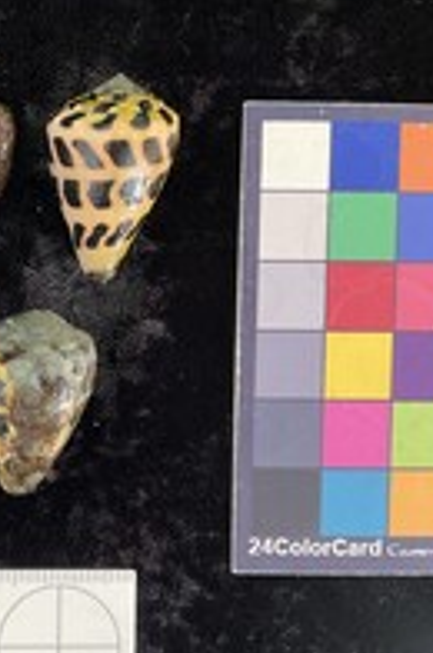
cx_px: 3
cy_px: 371
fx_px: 978
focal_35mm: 54
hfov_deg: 23.9
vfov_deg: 36.9
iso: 50
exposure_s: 1/60
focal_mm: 3
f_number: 1.8
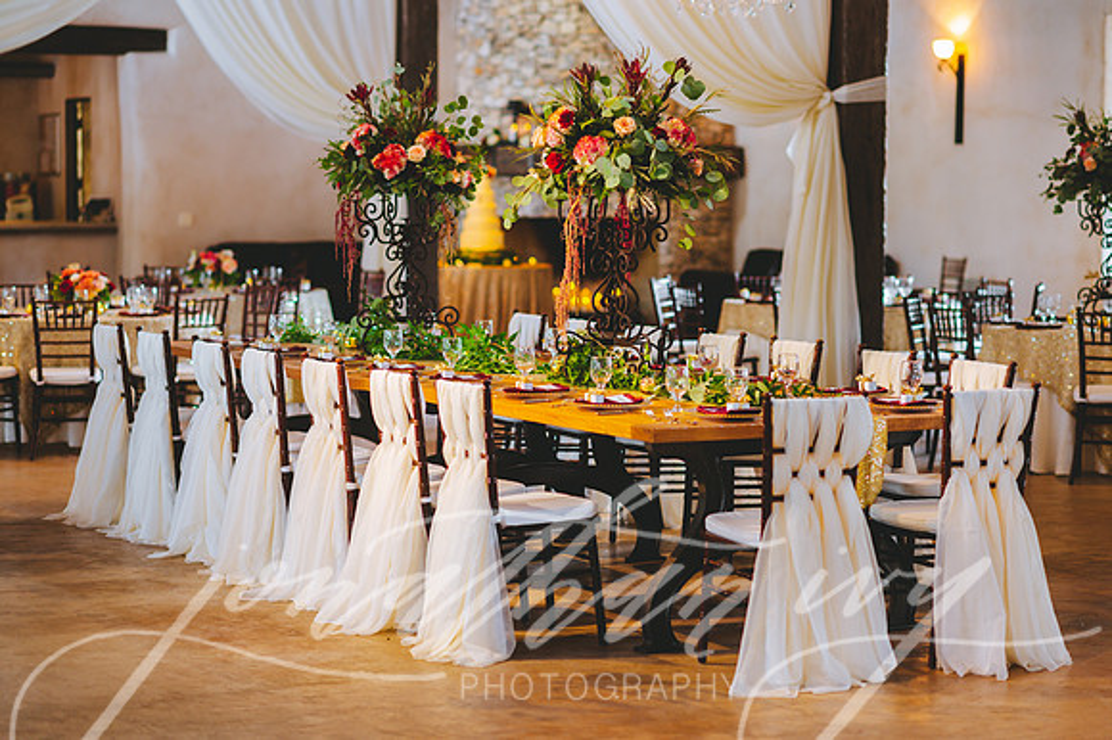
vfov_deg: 16.1
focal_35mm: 85
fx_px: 2624
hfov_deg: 23.9
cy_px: 370
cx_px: 556
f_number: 2
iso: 640
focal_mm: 85
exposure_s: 1/80
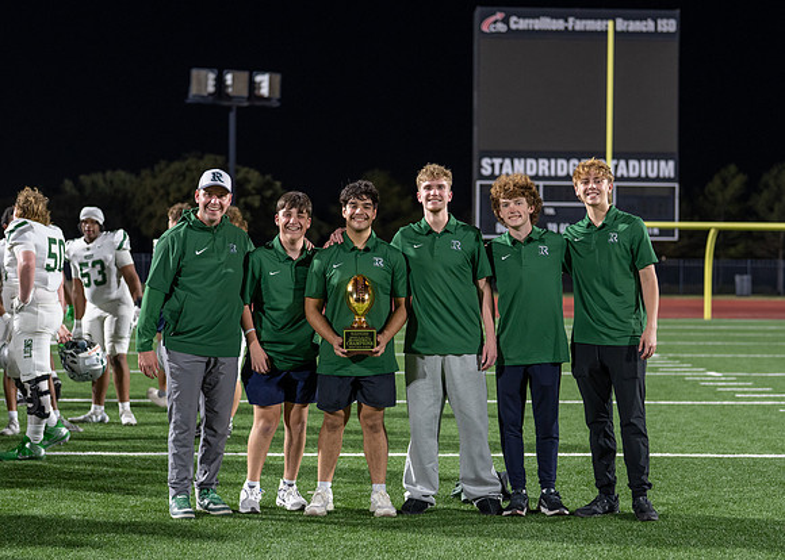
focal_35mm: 72
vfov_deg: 19.9
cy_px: 311
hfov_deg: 27.7
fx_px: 1595
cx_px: 384
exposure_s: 1/400
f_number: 2
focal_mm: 50
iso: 800
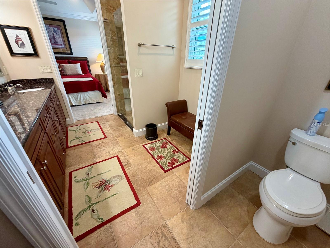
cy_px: 124
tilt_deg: -26.4
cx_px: 165
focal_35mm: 14
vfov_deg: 85.7
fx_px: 133
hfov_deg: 102.1
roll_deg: -0.5
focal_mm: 2.22
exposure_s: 1/60
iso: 200
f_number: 2.2
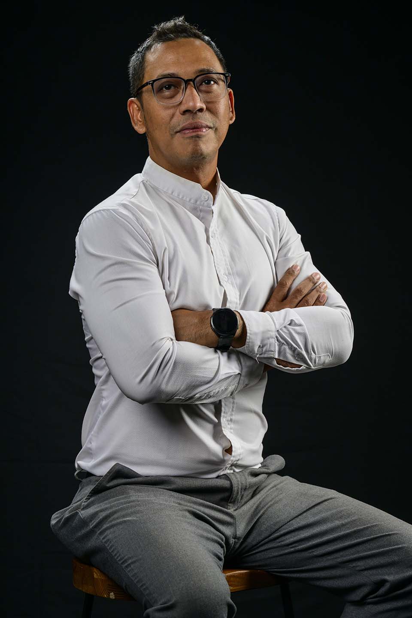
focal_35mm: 85
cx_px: 206
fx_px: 1459
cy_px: 309
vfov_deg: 23.9
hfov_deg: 16.1
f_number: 8
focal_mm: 85
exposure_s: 1/200
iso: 400
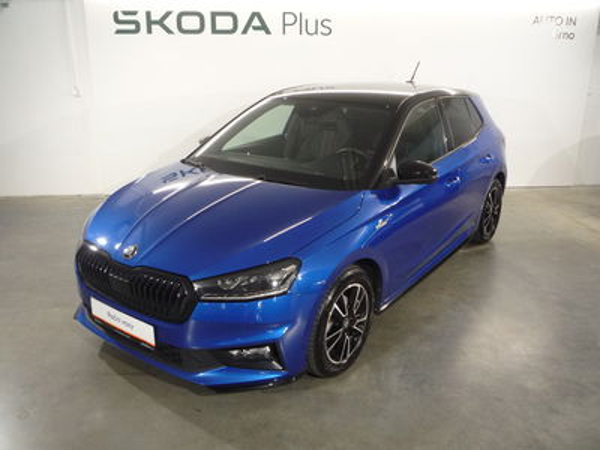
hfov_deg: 60.0
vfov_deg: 46.8
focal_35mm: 30
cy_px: 225
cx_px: 300
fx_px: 520
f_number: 3.3
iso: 250
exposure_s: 1/30
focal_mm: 5.2
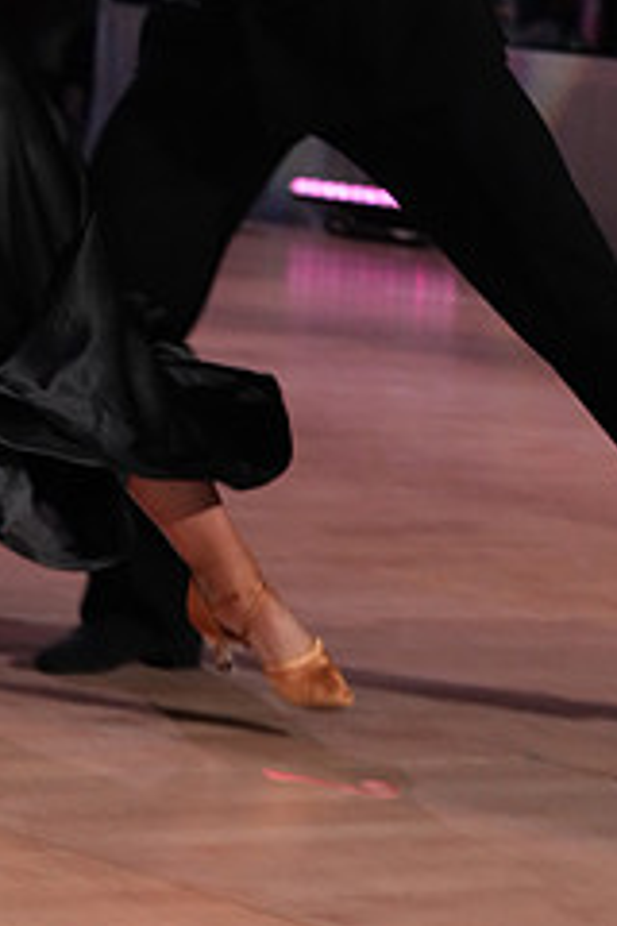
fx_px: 4781
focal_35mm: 186
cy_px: -181
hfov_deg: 7.4
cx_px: 21
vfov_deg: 10.9
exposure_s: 1/200
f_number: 7.1
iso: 4000
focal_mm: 77
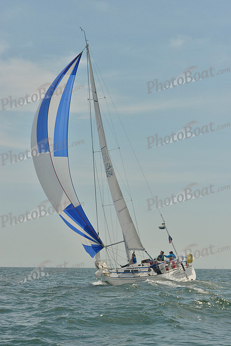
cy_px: 173
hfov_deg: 18.2
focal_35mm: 75
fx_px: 721
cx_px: 116
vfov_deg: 27.0
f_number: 14
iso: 560
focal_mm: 75
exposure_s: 1/1600
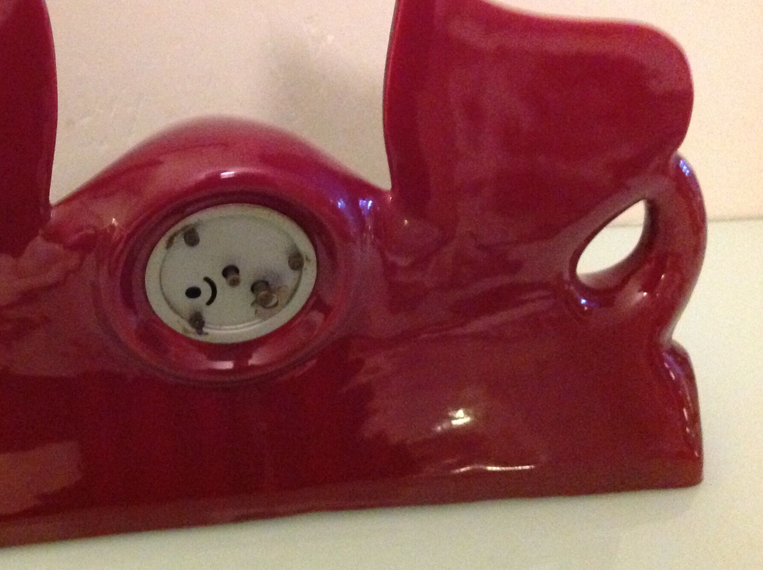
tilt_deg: -33.7
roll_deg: +0.1
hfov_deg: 36.8
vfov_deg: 28.5
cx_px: 212
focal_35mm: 51
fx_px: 1123
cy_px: 270
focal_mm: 4.28
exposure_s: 1/15
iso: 800
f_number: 2.4
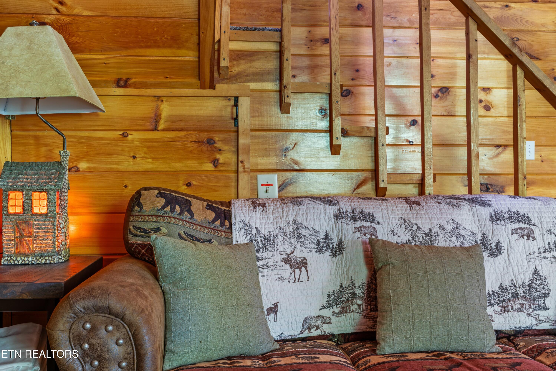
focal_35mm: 36
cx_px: 278
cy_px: 186
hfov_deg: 53.1
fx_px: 556
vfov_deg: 36.9
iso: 100
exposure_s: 30
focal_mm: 36
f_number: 10
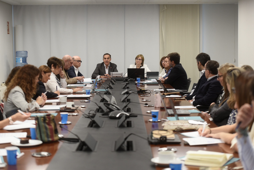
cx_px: 127
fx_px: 494
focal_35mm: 70
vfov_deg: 19.5
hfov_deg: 28.8
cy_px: 85
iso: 1600
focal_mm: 70
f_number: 3.2
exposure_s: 1/250
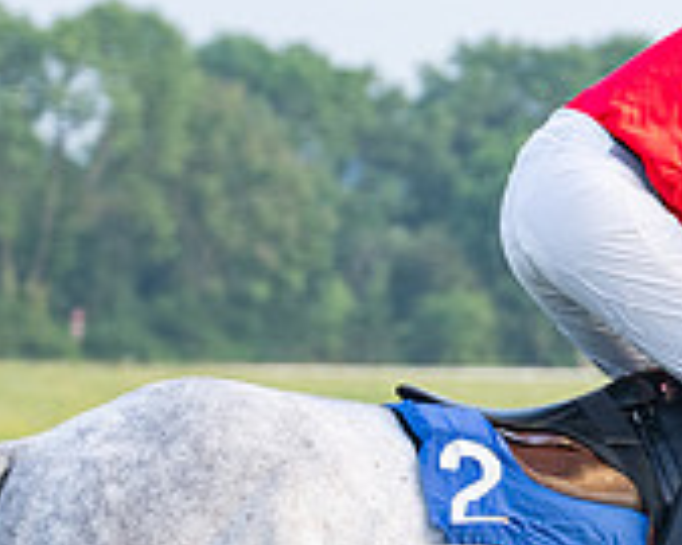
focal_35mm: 502
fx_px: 10127
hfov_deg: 3.8
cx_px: 843
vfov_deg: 3.1
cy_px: 661
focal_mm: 110
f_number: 4
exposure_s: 1/640
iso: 400
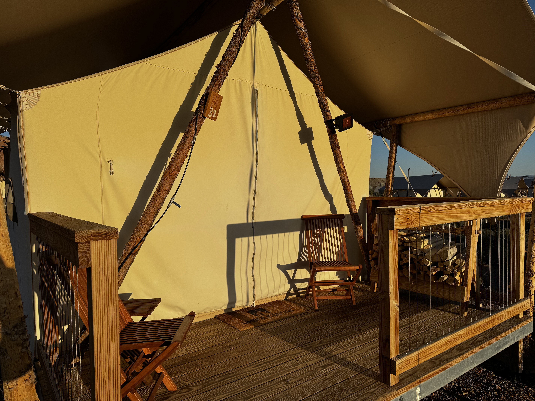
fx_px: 371
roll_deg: +1.5
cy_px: 200
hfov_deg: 71.6
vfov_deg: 56.8
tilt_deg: -2.5
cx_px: 268
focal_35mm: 24
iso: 80
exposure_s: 1/7937
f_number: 1.78
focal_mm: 6.76
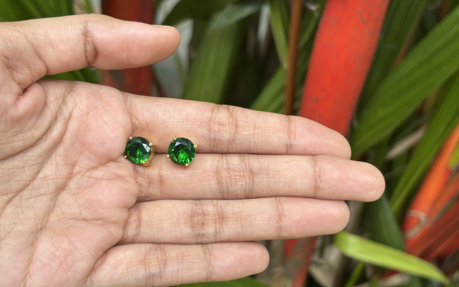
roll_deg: -9.5
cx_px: 233
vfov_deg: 23.1
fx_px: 701
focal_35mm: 56
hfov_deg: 36.3
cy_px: 169
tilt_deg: -40.3
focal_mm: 5.96
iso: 50
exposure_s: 1/71
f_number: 1.6
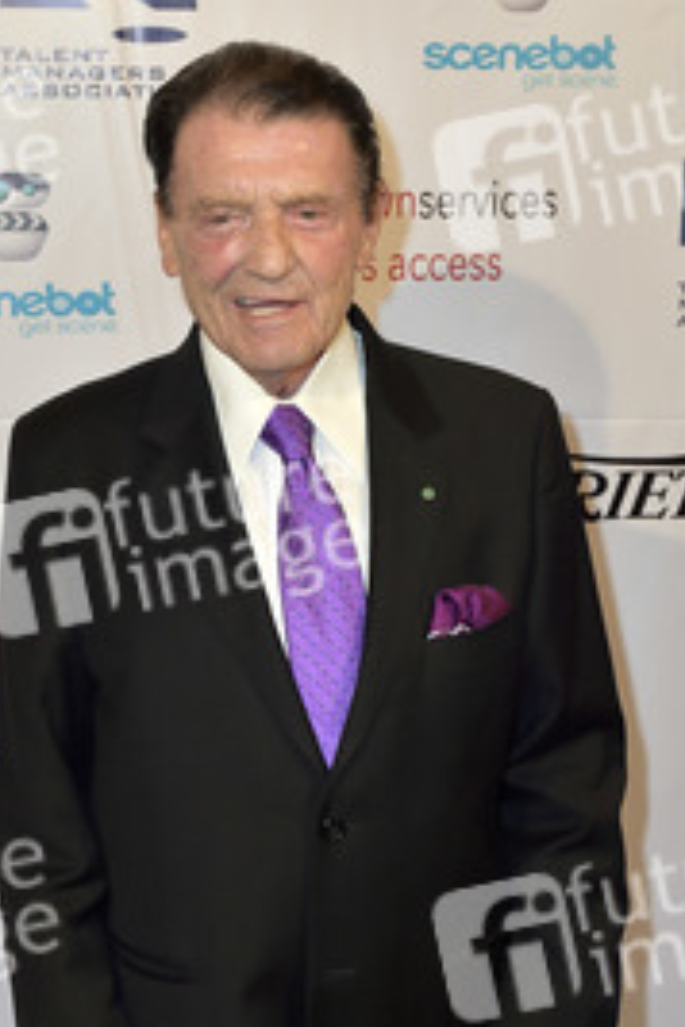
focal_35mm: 60
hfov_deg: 22.6
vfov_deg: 32.9
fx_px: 1712
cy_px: 739
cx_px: 283
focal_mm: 40
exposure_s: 1/320
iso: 400
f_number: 4.5
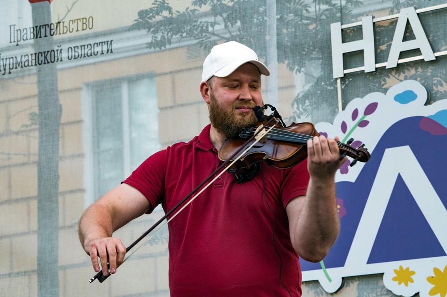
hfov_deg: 12.1
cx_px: 224
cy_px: 148
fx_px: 2109
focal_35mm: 170
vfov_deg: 8.1
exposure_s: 1/100
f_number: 18
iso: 3200
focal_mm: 170
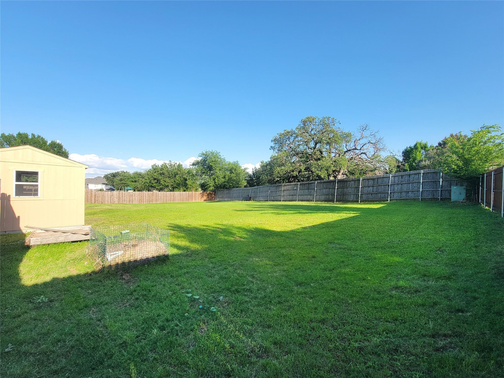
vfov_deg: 89.9
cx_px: 252
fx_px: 189
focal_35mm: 13
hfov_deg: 106.2
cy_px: 189
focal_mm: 2.2
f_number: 2.2
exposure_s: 1/120
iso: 80
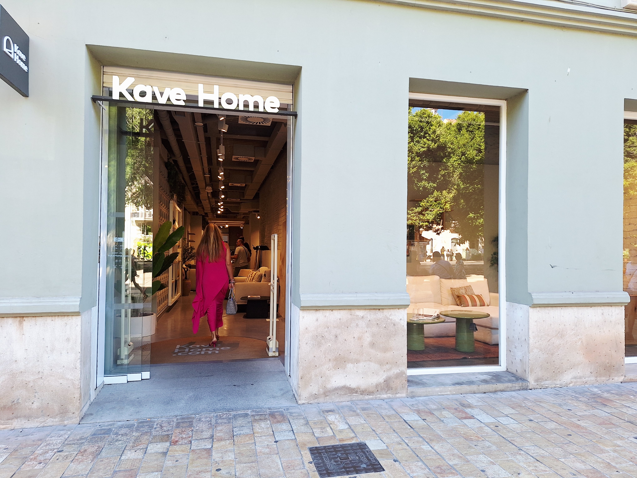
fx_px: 423
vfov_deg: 58.9
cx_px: 318
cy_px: 239
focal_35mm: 23
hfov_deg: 73.9
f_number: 1.8
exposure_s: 1/121
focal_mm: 5.54
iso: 40
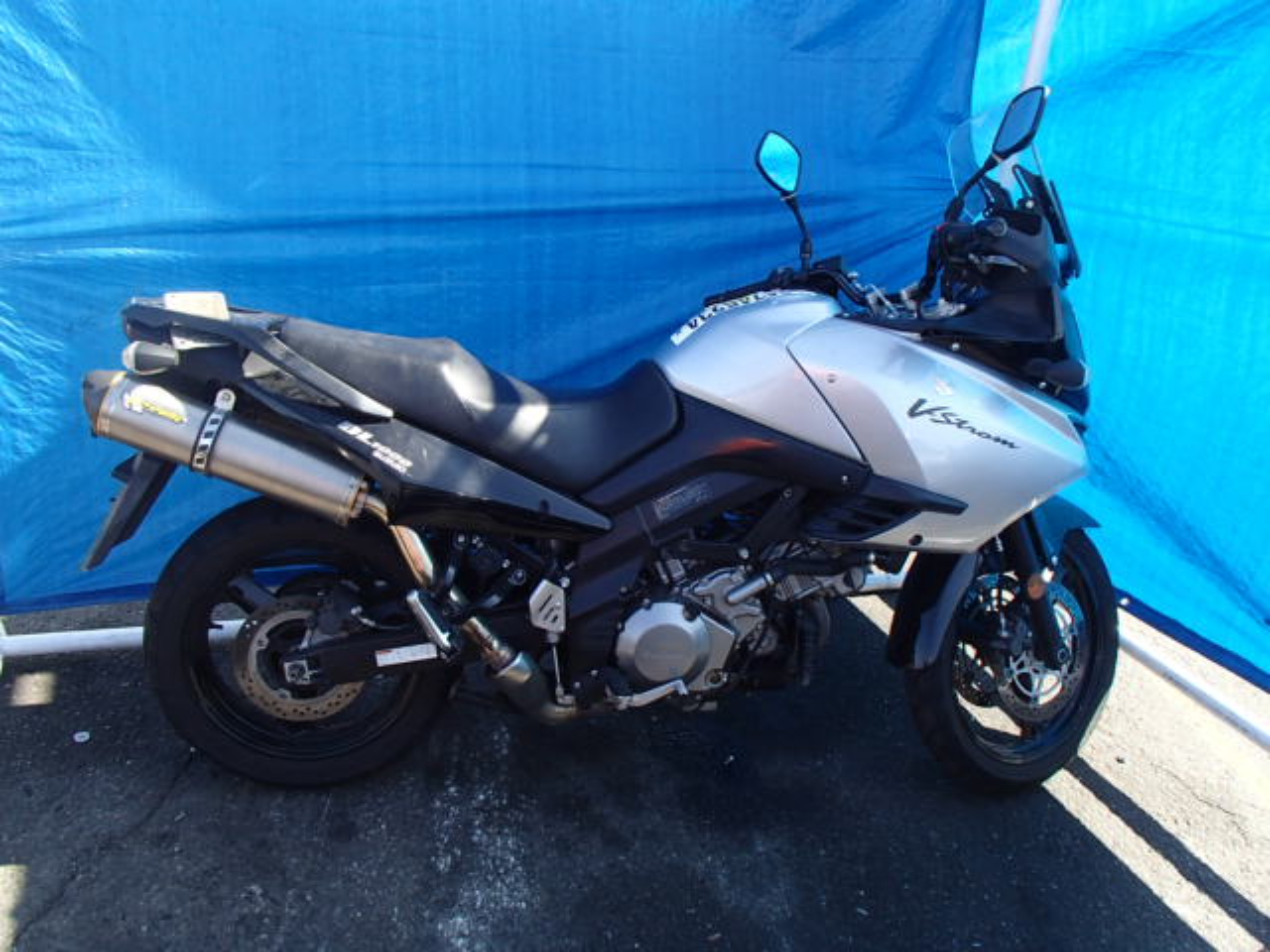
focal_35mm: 28
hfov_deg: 63.4
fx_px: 1027
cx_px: 635
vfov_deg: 49.7
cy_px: 476
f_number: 3.9
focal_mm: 5
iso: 200
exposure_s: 1/320
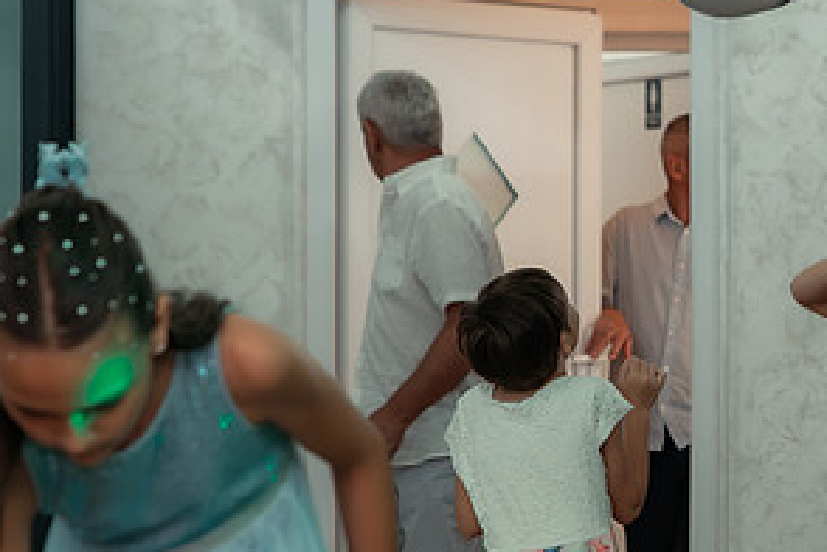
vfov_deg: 7.2
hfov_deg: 10.6
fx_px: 4410
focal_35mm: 192
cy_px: 341
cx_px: 963
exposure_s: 1/250
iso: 2000
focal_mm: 70
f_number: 3.5
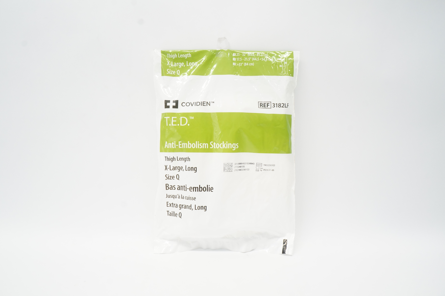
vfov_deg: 47.8
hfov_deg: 67.4
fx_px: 333
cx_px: 222
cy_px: 148
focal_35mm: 27
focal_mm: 18
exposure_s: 1/20
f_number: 11
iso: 800
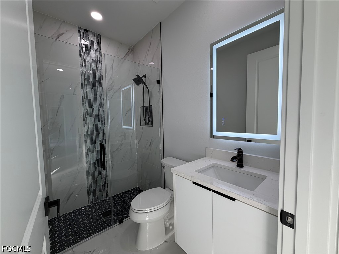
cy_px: 127
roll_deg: +0.8
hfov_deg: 102.1
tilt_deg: -2.9
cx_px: 170
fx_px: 137
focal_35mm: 14
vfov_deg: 85.7
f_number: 2.2
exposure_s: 1/120
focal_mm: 2.22
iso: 64
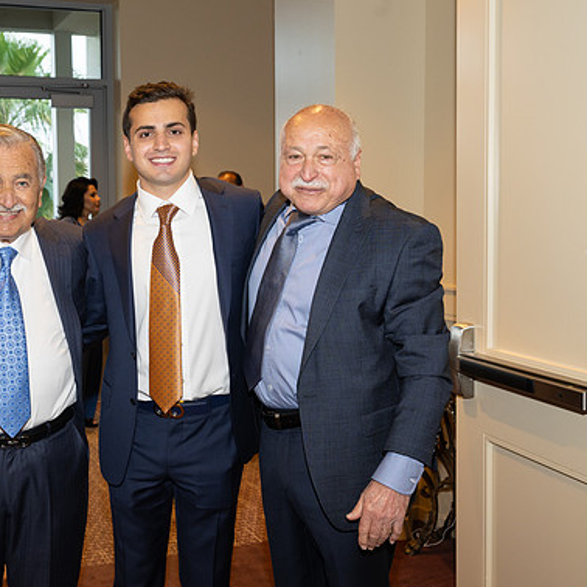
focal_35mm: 45
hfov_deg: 36.9
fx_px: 863
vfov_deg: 37.6
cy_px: 290
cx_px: 168
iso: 800
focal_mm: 34.5
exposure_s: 1/100
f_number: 5.6
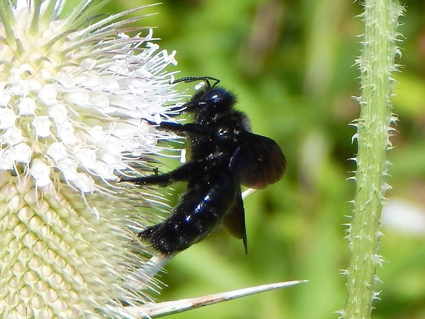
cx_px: 212
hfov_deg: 7.9
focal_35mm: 250
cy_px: 160
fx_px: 3070
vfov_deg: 5.9
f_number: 5.6
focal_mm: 44.9
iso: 125
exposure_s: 1/500
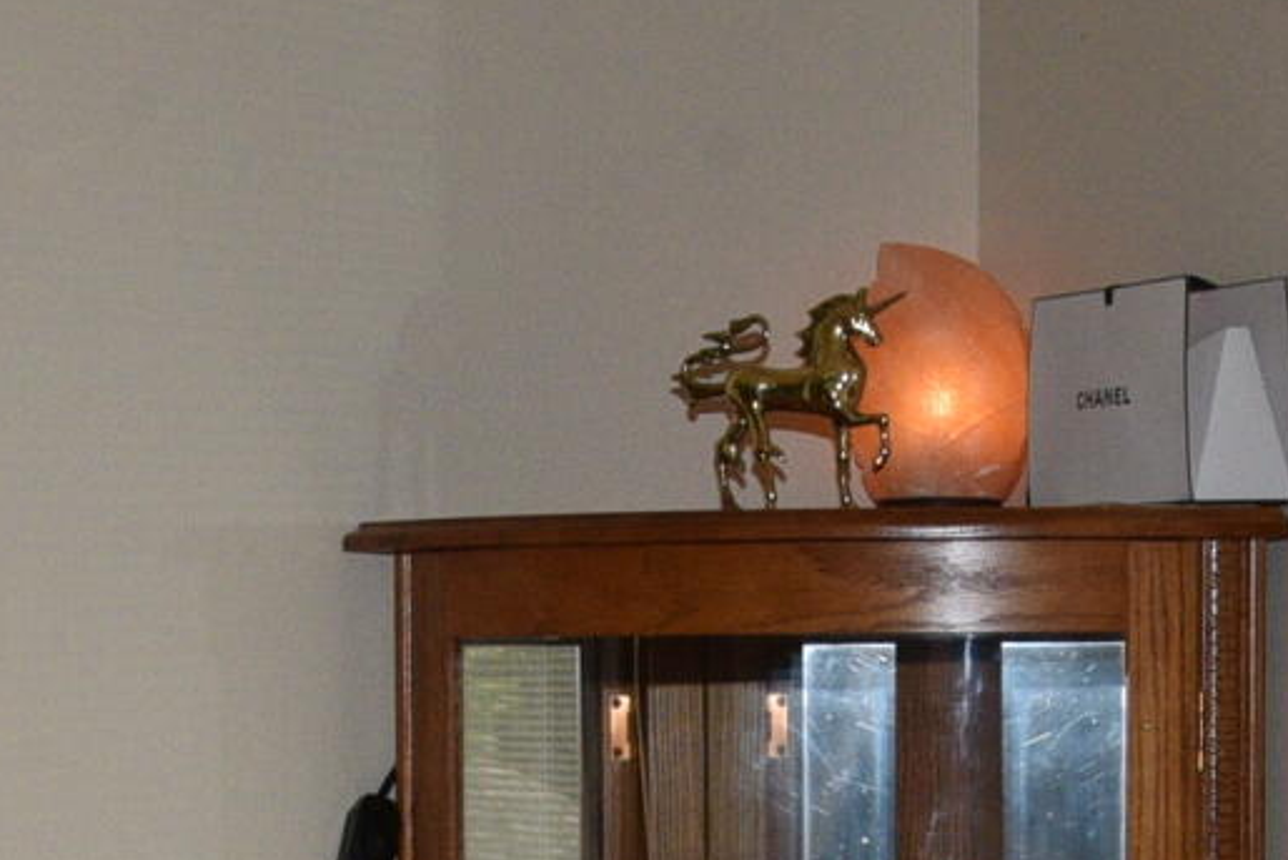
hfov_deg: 14.6
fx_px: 5010
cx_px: 569
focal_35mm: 140
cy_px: 1314
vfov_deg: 9.5
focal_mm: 24
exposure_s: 1/200
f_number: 14
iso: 1000
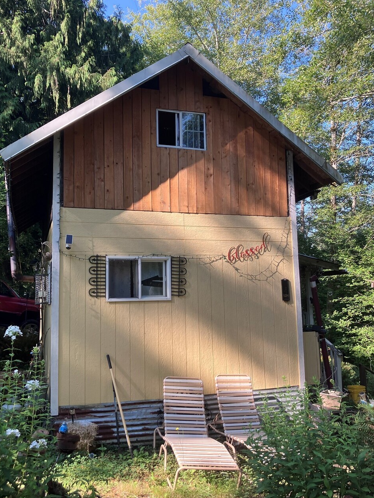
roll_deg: +0.6
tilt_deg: +8.0
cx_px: 171
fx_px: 461
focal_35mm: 32
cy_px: 257
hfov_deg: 44.1
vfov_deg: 56.8
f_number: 1.8
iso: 32
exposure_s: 1/333
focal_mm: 3.99
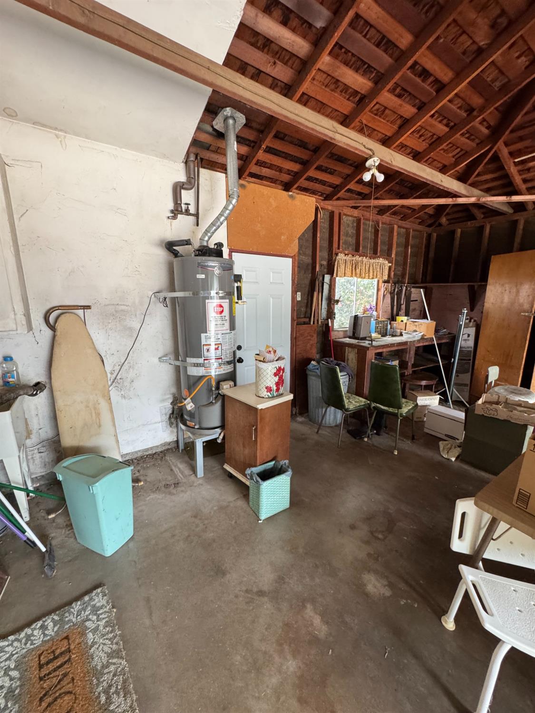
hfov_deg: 85.7
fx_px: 288
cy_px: 356
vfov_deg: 102.1
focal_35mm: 14
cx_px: 268
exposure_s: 1/63
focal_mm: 2.22
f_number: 2.2
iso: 320
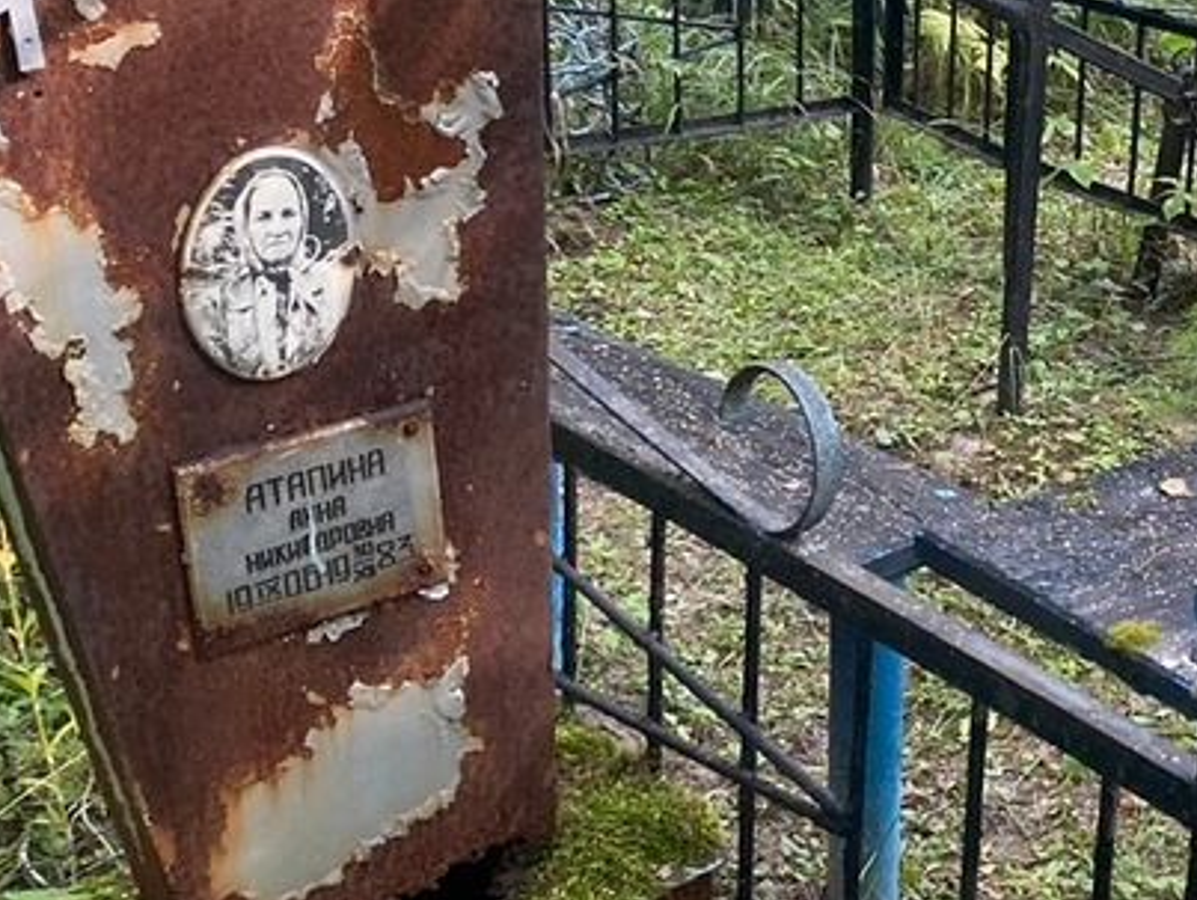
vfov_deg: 22.1
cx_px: 1161
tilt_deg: -8.4
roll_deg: -6.4
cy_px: 214
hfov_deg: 27.8
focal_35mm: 66
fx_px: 2284
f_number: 1.8
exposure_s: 1/121
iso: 125
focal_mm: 4.25
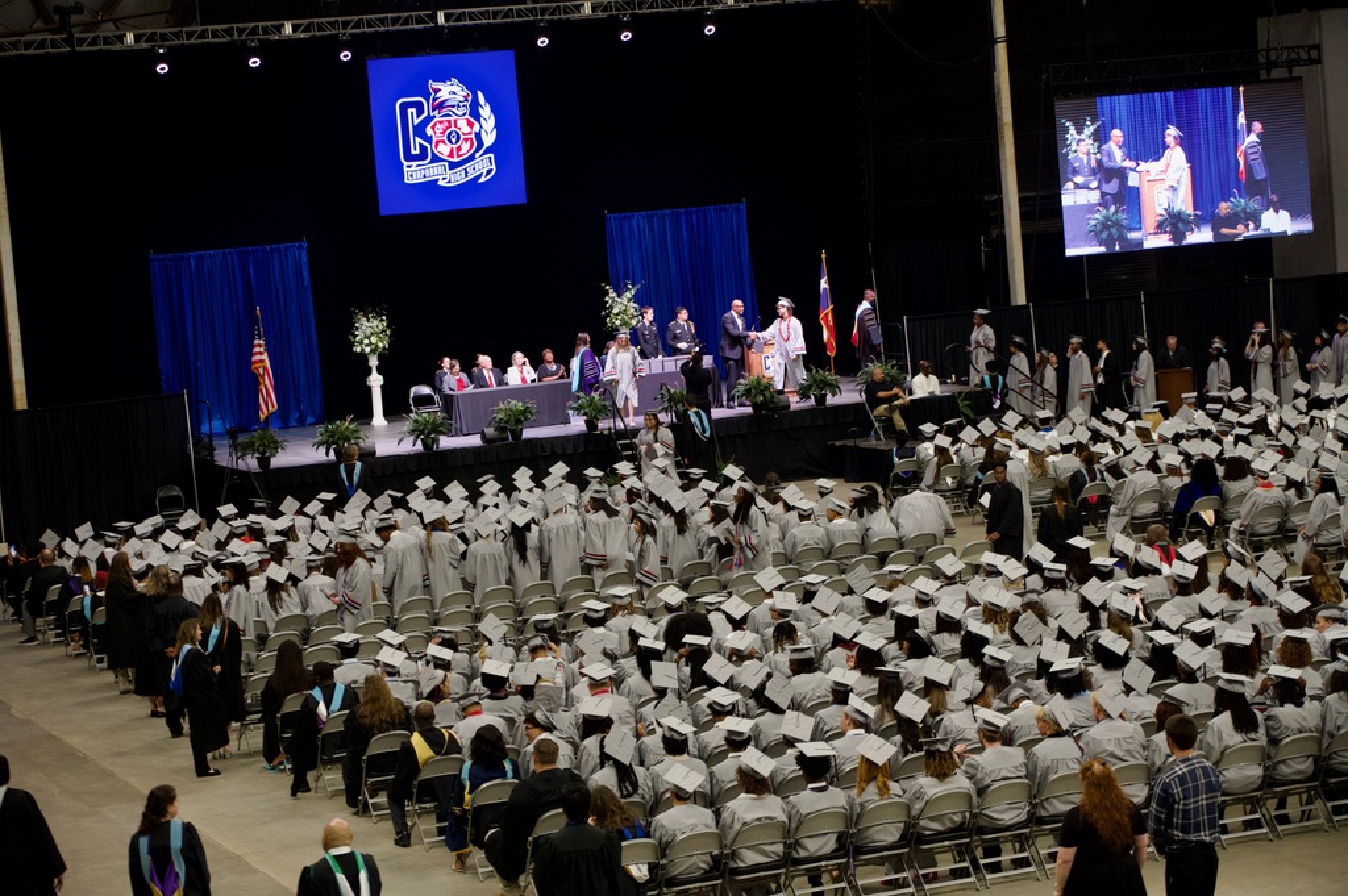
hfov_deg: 22.2
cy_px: 448
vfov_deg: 14.8
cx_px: 674
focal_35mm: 92
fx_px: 3442
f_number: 2.8
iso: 1600
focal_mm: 92
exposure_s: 1/250
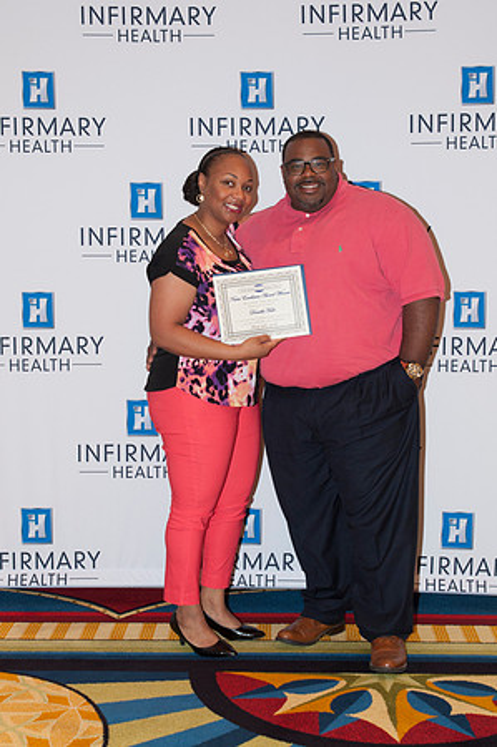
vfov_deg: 33.4
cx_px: 248
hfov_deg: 22.6
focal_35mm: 60
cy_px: 374
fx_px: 1245
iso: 400
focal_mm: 40
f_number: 5.6
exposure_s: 1/60
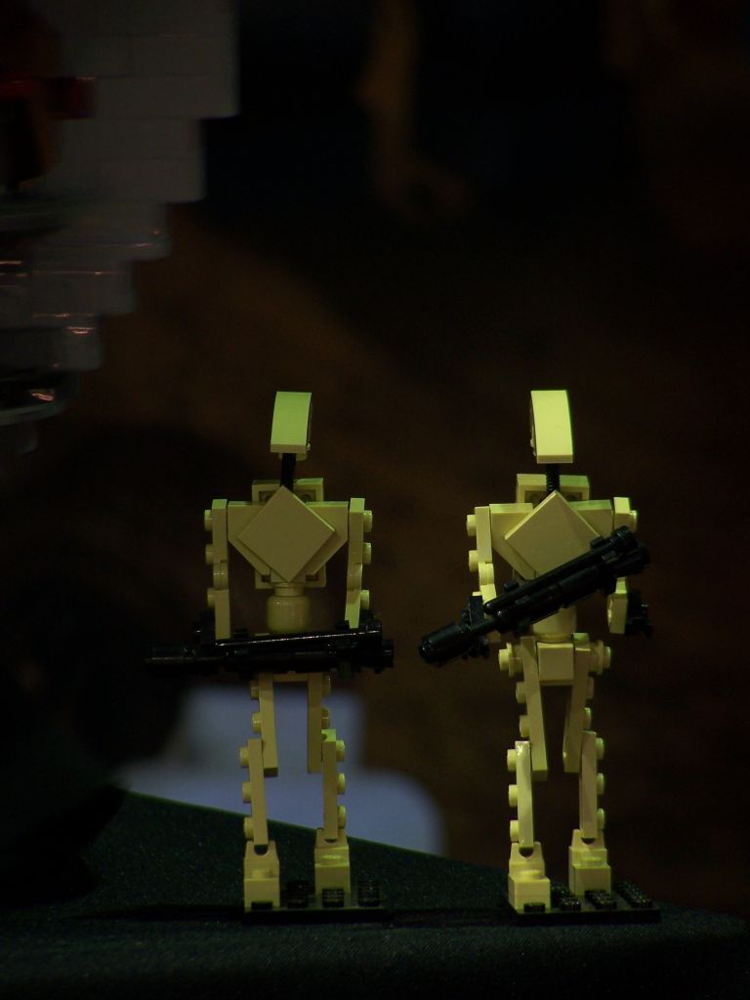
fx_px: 10978
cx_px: 375
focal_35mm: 380
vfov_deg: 5.2
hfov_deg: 3.9
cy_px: 500
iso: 80
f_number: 3.7
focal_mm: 63
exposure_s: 1/2
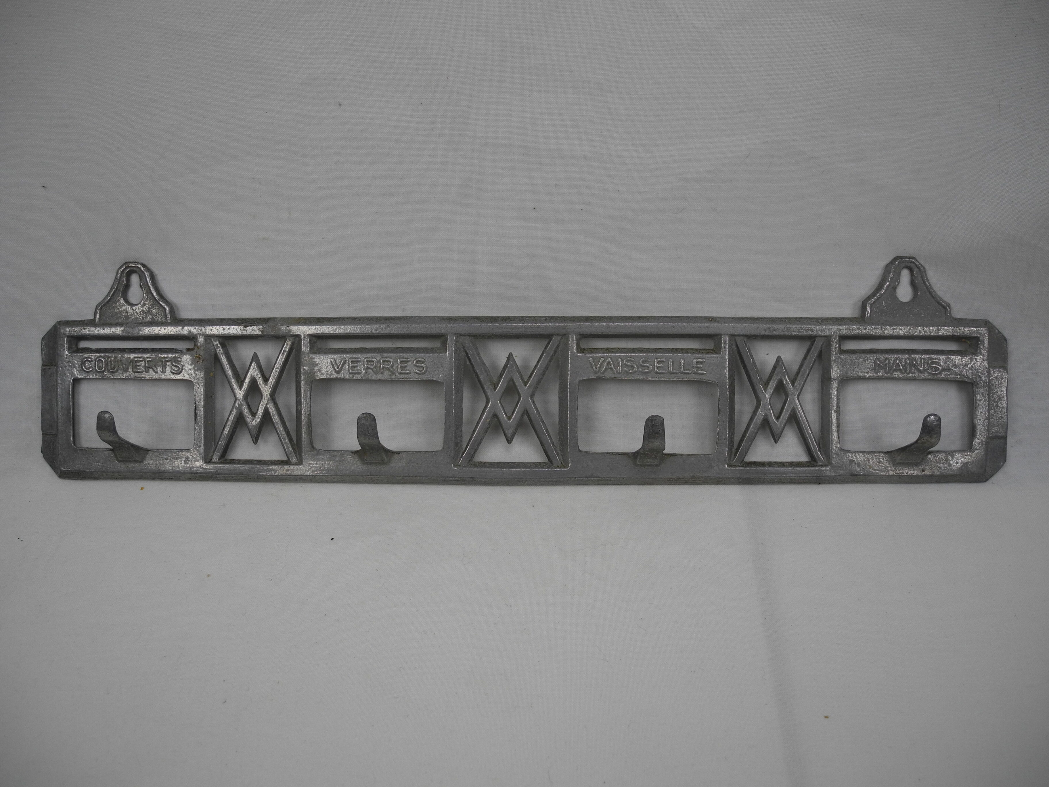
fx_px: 849
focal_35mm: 28
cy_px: 394
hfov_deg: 63.4
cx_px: 524
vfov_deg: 49.7
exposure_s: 1/182
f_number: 2.8
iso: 100
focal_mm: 6
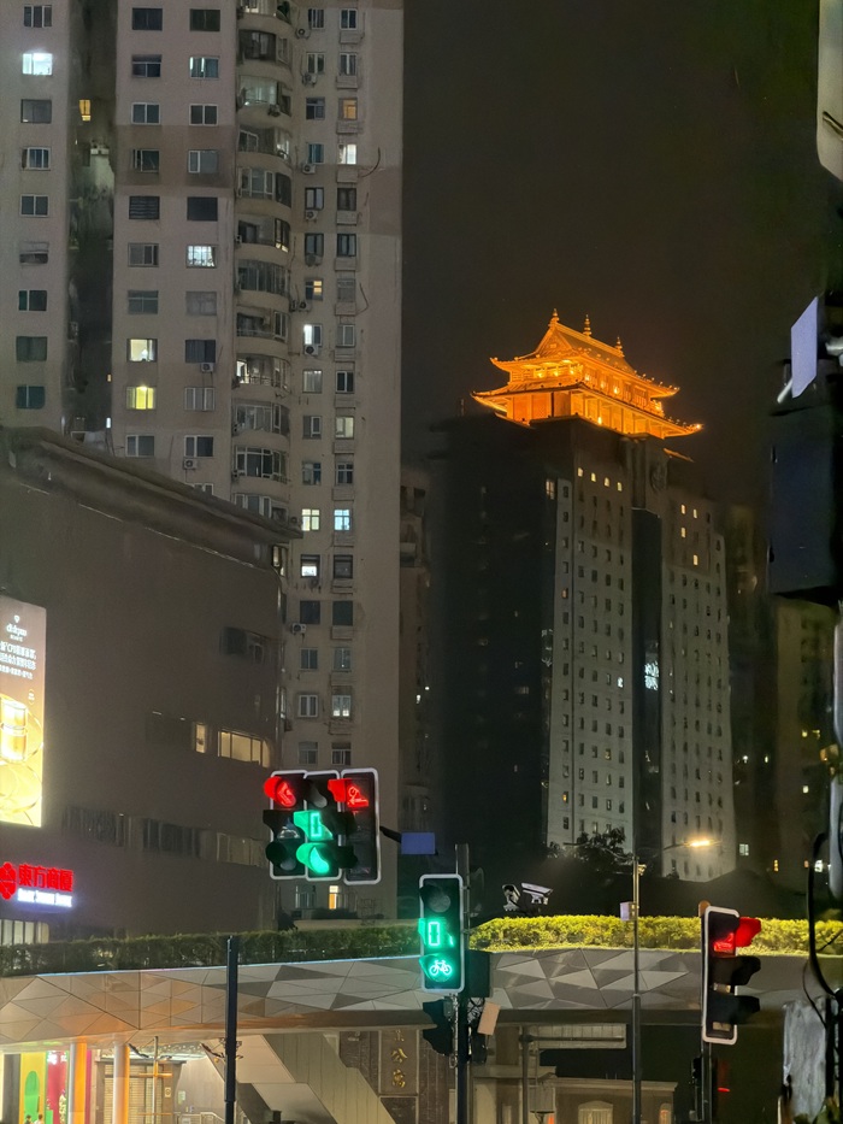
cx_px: 422
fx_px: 3246
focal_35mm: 100
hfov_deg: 14.8
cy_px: 562
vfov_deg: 19.6
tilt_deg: +9.0
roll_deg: -0.2
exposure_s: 1/30
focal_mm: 16.89
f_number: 2.8
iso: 2000
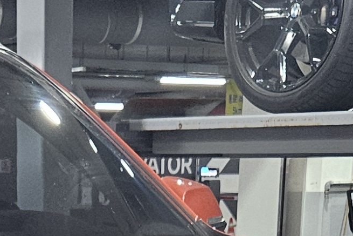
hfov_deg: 13.9
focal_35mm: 146
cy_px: 646
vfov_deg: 8.3
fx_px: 1432
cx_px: 30
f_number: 1.8
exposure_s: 1/120
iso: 250
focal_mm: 5.4
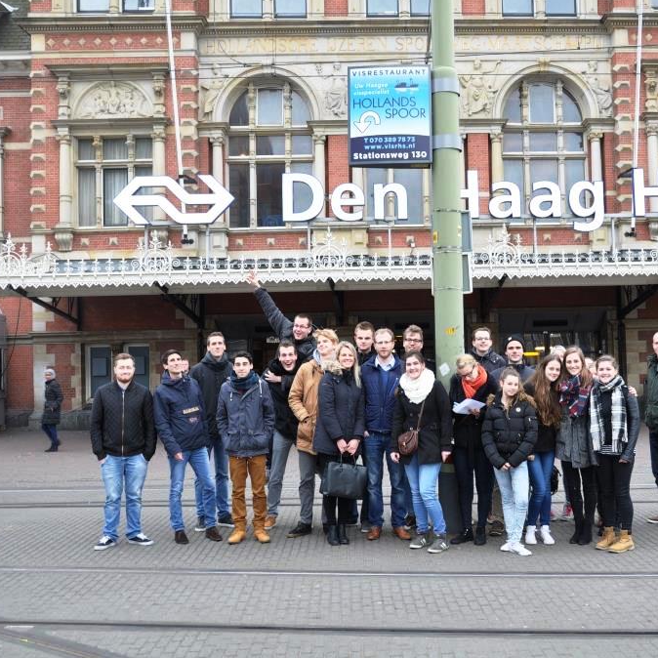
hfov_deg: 40.8
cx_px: 426
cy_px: 327
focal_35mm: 41
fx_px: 874
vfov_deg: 41.3
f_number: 5.6
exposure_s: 1/30
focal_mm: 21
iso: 200
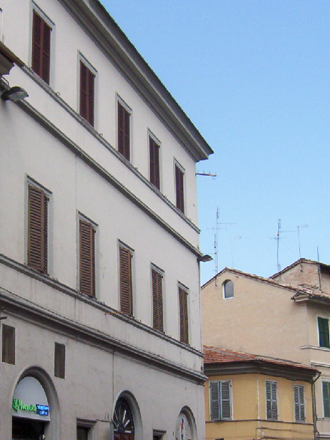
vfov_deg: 31.5
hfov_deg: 23.9
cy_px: 285
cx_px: 114
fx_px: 776
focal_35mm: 61
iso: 100
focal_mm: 5.54
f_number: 5.24
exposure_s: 1/502
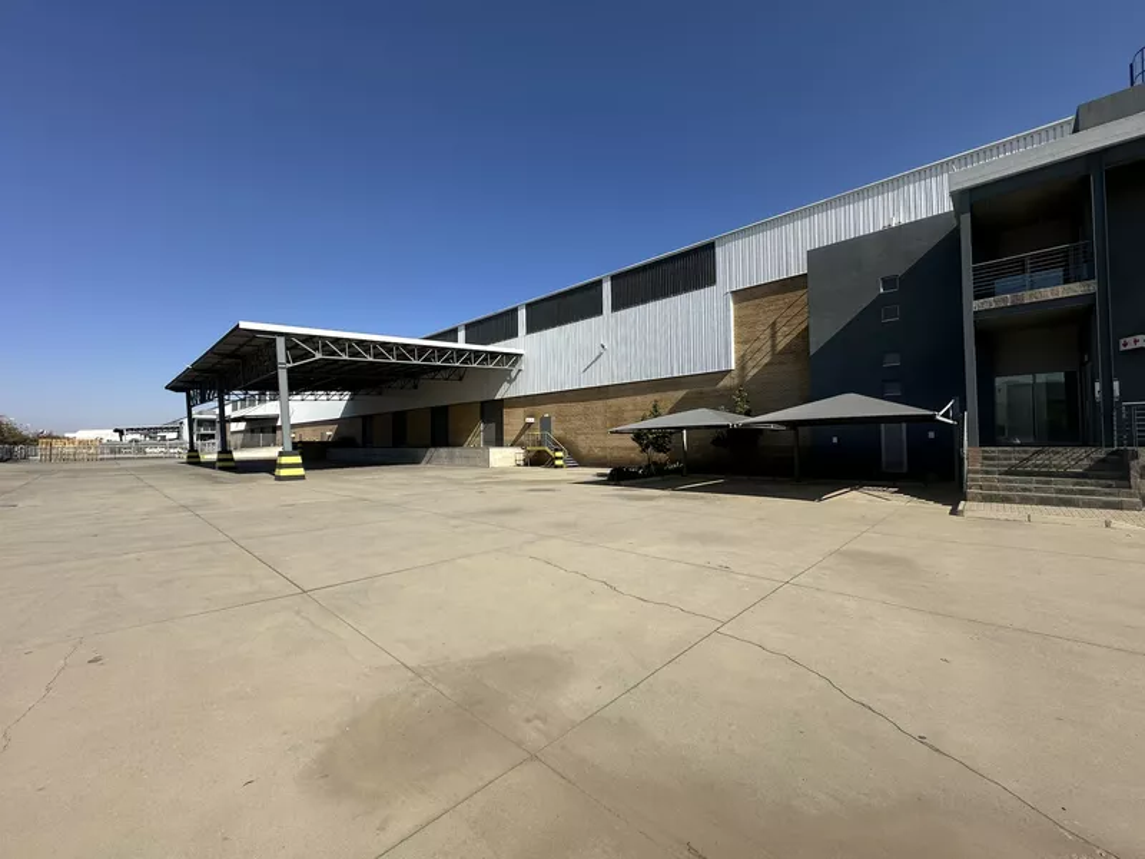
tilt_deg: +2.0
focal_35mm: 14
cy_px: 430
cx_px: 572
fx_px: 463
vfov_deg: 85.7
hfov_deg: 102.1
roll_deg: +0.3
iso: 50
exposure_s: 1/2174
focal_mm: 2.22
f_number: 2.2
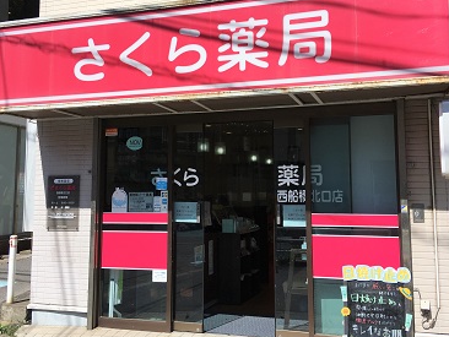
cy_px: 140
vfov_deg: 37.7
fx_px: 493
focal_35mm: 38
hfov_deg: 48.9
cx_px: 236
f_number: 2.2
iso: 25
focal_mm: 4.15
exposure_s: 1/1637
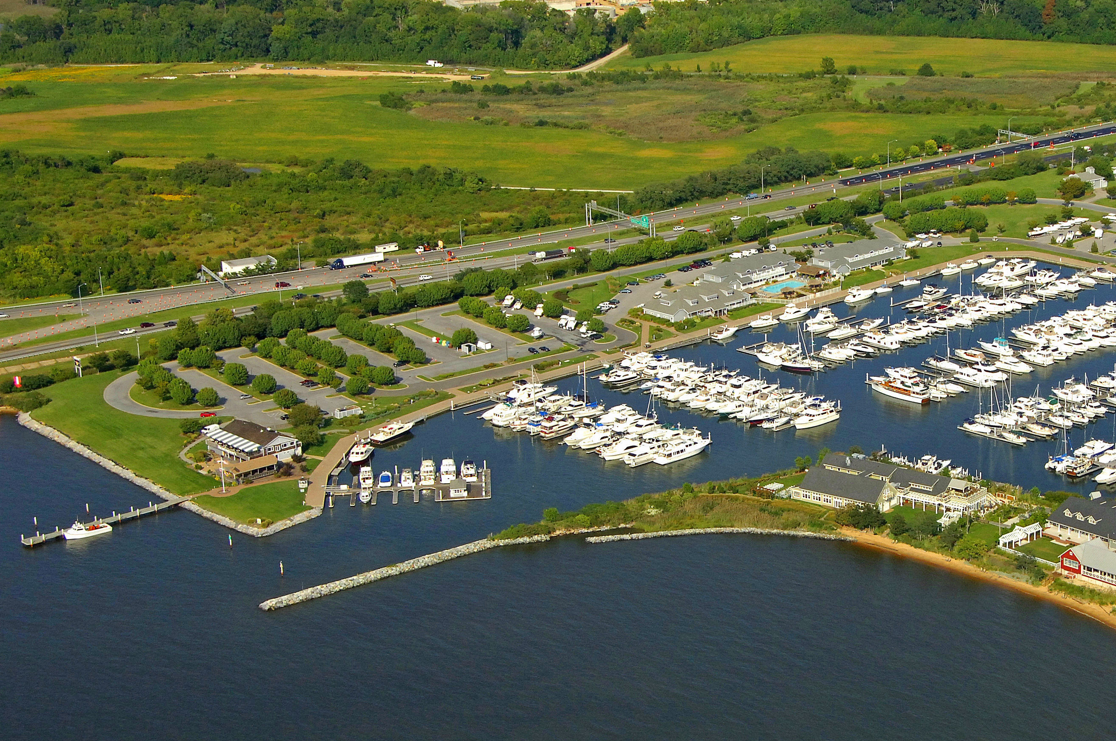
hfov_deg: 23.5
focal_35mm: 86
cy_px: 454
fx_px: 2657
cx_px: 844
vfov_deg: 15.9
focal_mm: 35
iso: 400
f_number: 7.6
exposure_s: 1/1000
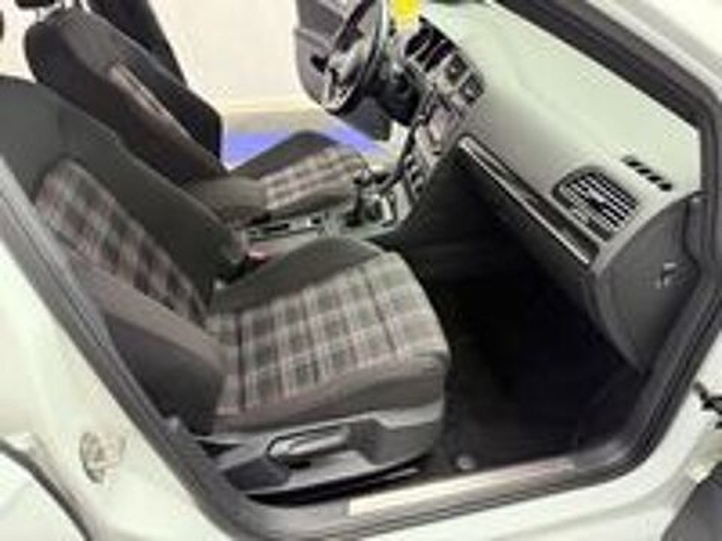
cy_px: 270
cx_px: 361
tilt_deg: -36.3
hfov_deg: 71.6
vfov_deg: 56.8
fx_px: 501
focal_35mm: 24
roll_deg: -1.2
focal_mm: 6.76
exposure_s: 1/50
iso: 640
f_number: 1.78
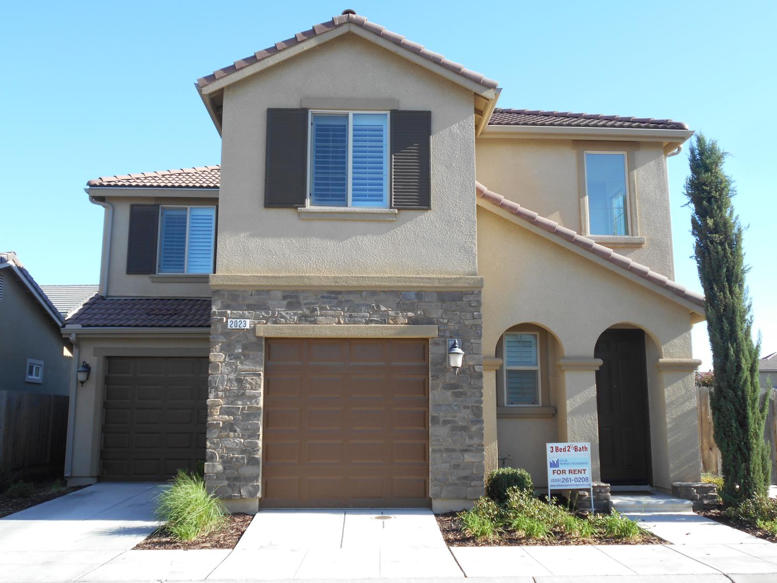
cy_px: 292
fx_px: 718
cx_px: 388
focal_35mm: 32
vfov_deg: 44.2
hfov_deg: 56.8
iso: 80
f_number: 3.6
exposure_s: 1/320
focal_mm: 5.8
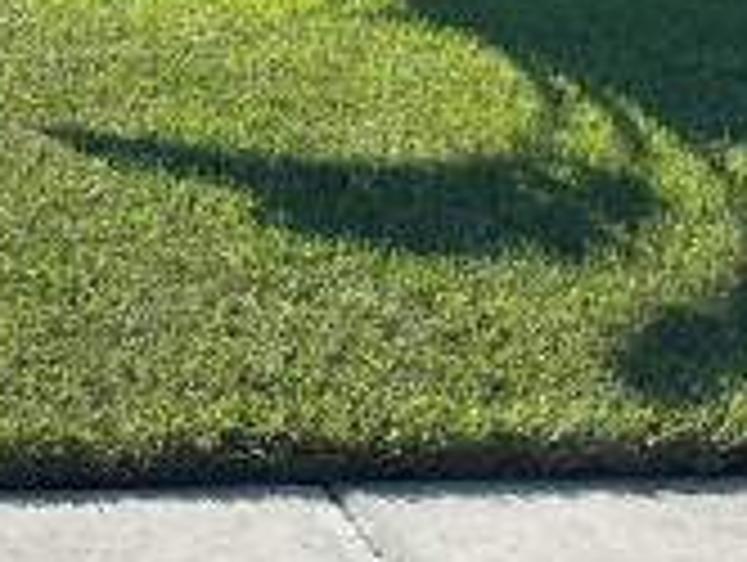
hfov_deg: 14.9
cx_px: -274
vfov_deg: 11.0
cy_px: -513
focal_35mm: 125
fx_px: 2701
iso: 32
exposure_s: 1/3205
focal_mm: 4.2
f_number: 1.6
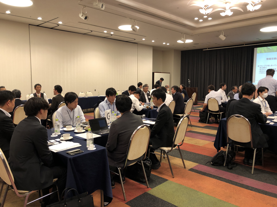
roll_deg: +0.9
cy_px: 104
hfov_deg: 63.4
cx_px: 138
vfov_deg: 49.7
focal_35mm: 28
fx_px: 224
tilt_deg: -5.2
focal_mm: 3.99
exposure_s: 1/17
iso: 40
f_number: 1.8
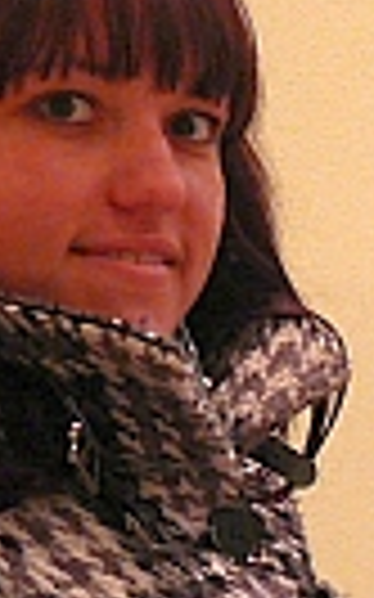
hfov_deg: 9.4
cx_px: 207
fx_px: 2269
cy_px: 663
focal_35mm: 139
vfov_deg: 14.7
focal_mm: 5.2
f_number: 2.8
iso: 200
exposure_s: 1/8
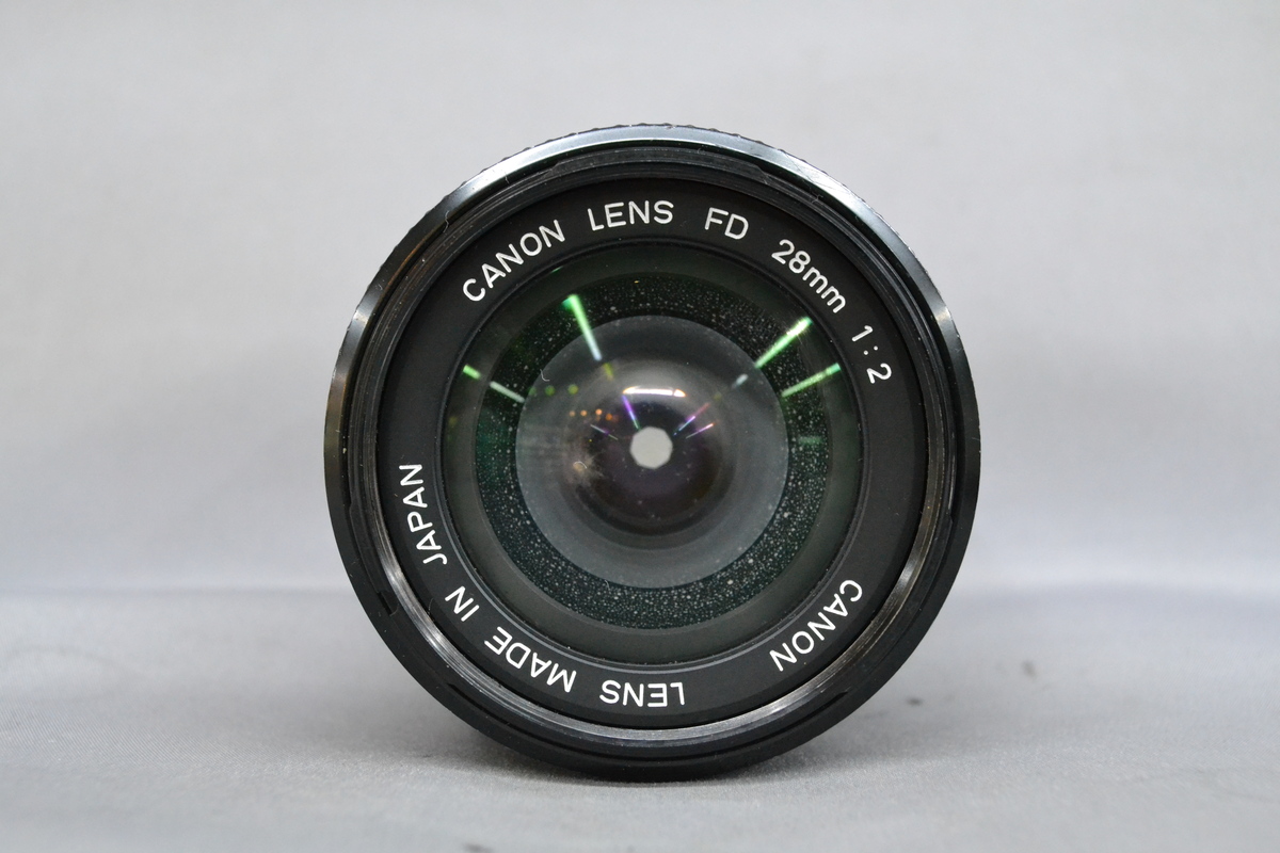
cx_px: 640
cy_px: 426
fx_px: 1813
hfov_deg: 38.9
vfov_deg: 26.5
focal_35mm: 51
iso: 3200
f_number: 8
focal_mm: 34
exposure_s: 1/100
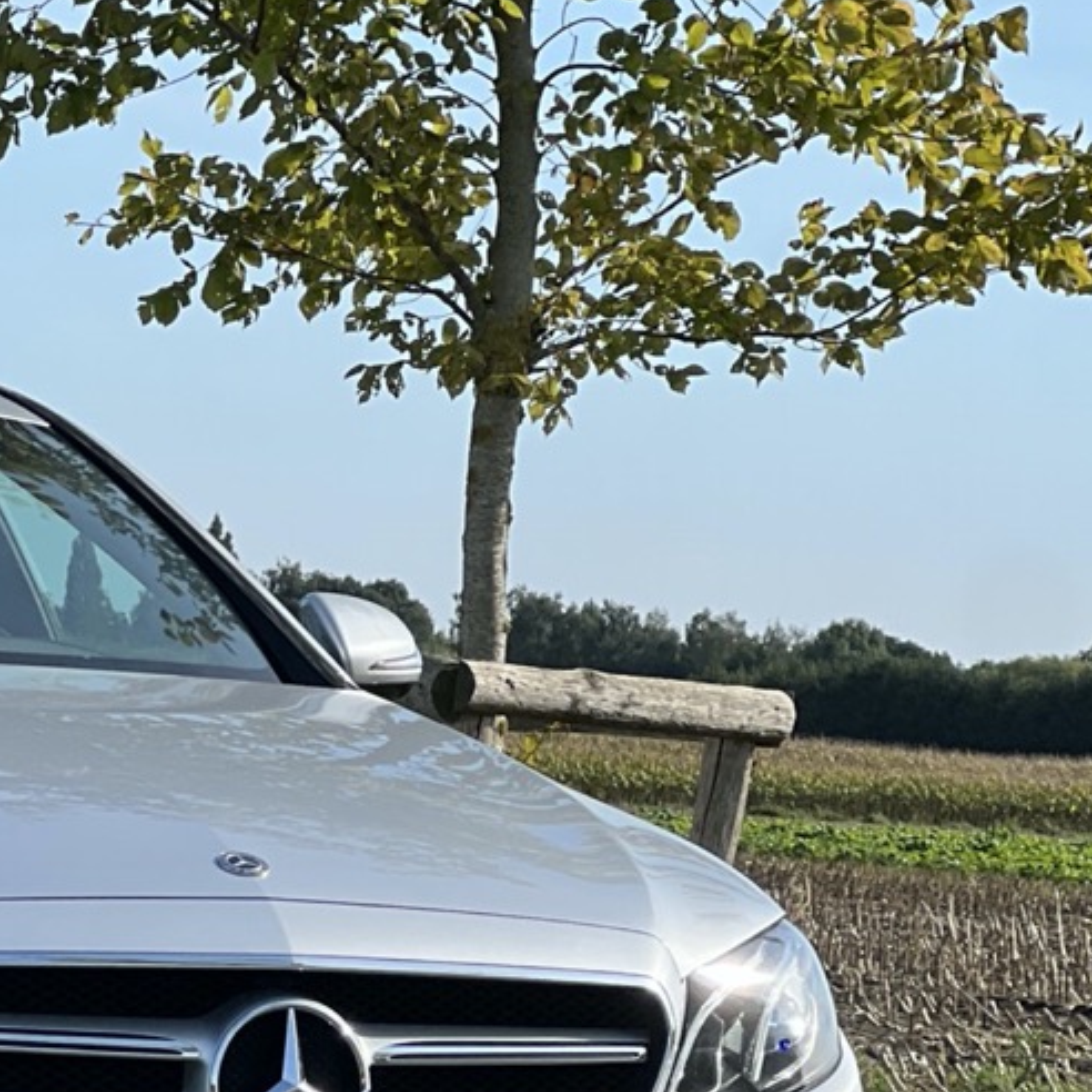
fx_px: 6960
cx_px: -285
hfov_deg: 8.8
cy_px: 970
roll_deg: -3.9
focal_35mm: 195
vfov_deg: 8.9
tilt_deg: -1.6
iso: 32
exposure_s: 1/485
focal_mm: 9
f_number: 2.8
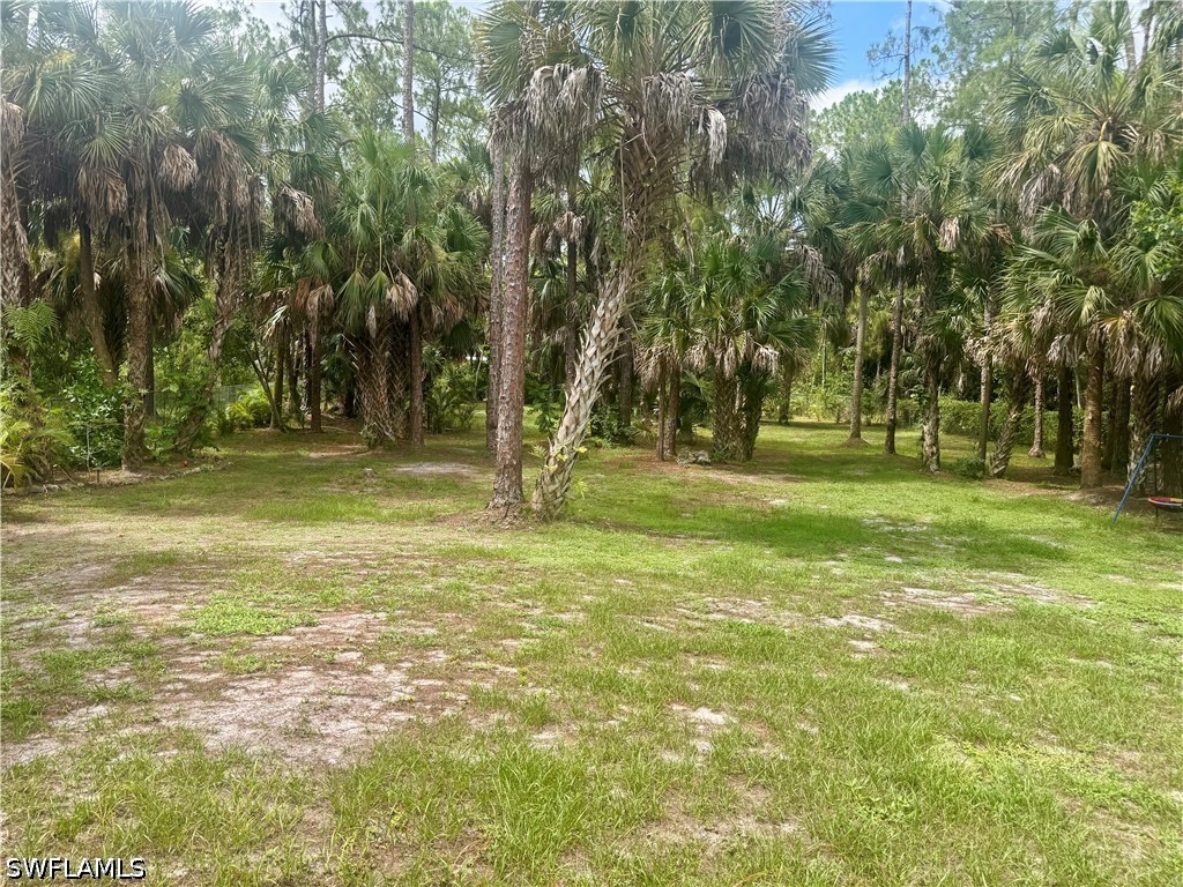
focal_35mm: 24
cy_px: 444
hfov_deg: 71.6
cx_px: 592
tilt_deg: -4.7
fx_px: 820
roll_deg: -1.5
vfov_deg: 56.8
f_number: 1.78
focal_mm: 6.76
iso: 80
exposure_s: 1/1261
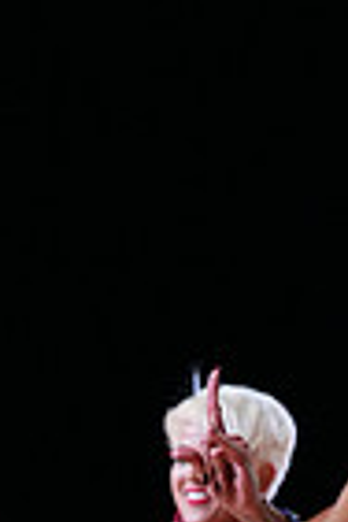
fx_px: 9308
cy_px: 766
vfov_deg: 3.2
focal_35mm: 642
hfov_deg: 2.1
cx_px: 598
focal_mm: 156
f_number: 4
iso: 1600
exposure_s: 1/500
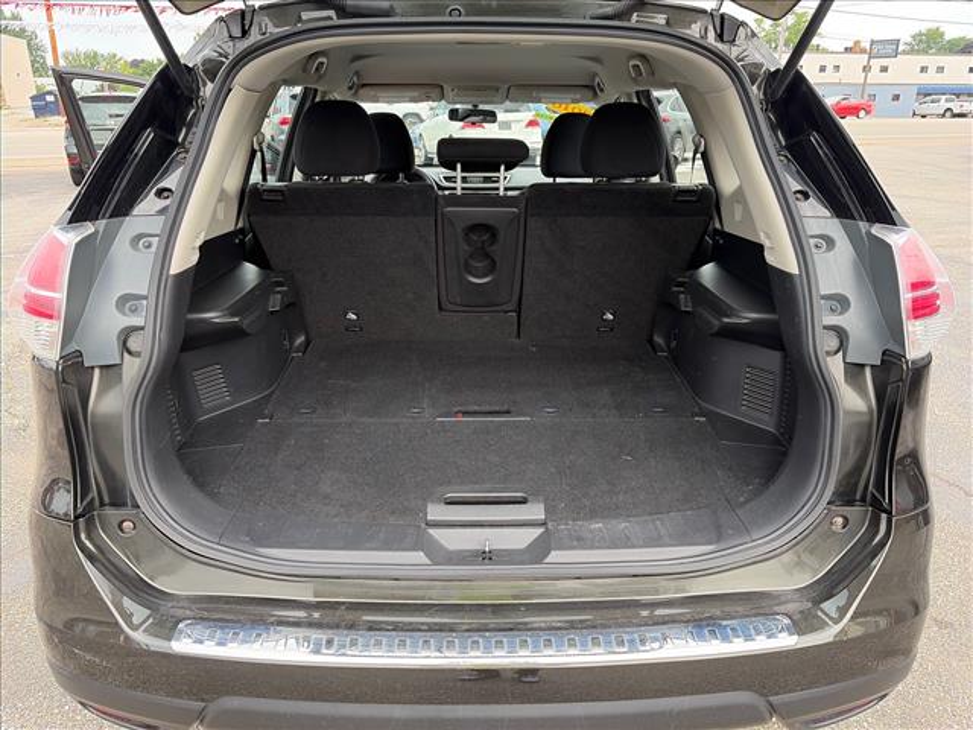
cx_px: 486
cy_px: 365
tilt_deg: -20.0
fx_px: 731
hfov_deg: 67.3
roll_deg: +0.7
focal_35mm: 26
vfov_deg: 53.1
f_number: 1.6
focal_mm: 5.96
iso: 50
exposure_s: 1/216
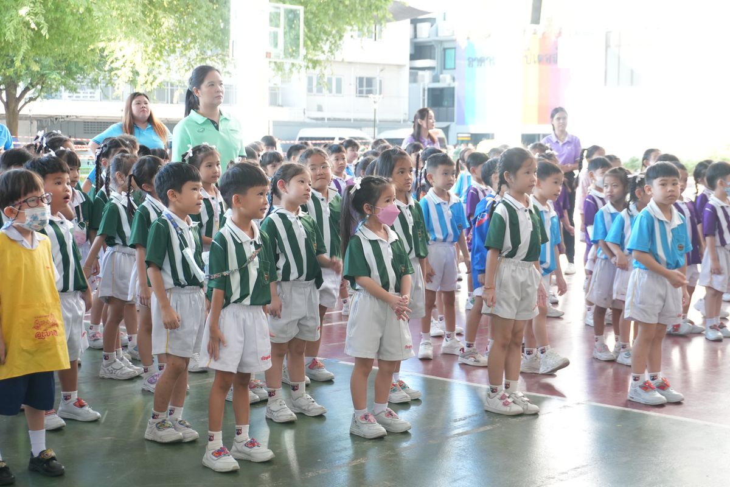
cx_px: 365
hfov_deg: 31.2
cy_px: 244
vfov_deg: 21.1
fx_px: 1308
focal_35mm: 64
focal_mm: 43
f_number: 5.6
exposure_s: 1/80
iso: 1000
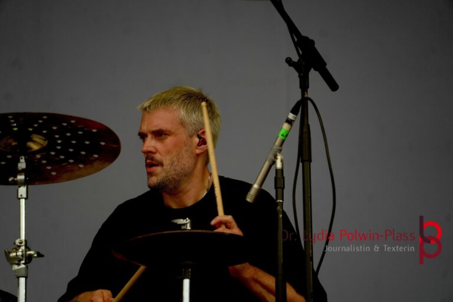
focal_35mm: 321
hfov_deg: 6.4
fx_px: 4039
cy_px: 151
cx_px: 226
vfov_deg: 4.3
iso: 400
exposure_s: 1/400
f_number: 6.3
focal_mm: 214
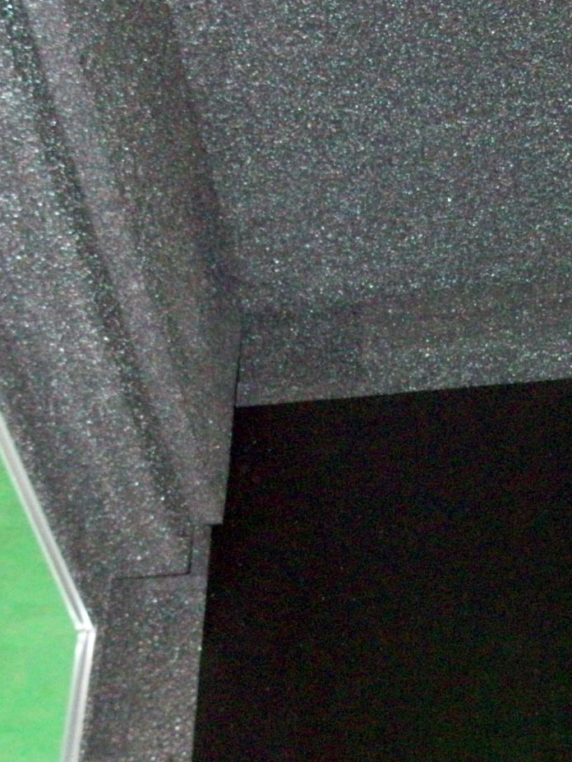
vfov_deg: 26.0
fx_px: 1652
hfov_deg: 19.5
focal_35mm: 75
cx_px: 448
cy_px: 387
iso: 320
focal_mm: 5.7
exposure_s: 1/60
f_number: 2.8
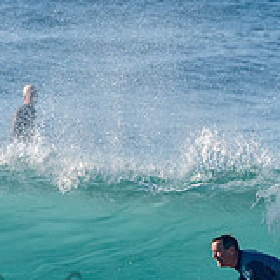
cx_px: 106
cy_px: 268
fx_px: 15411
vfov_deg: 1.0
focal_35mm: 1684
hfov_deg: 1.0
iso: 250
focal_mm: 500
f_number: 5.6
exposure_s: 1/2000
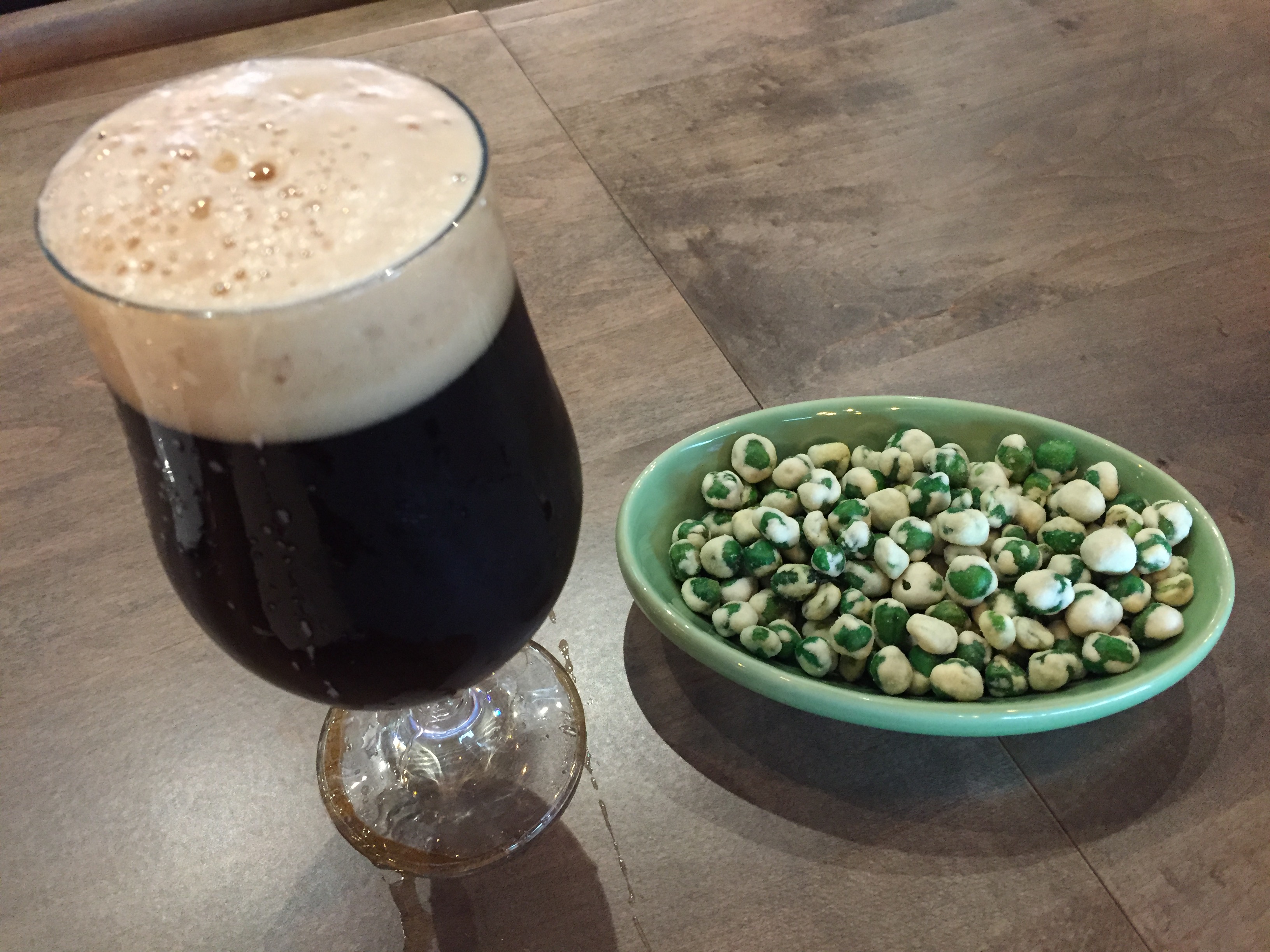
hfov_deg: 61.7
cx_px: 635
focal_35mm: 29
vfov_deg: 48.2
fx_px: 1064
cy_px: 476
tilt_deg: -49.8
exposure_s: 1/15
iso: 250
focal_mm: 4.15
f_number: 2.2
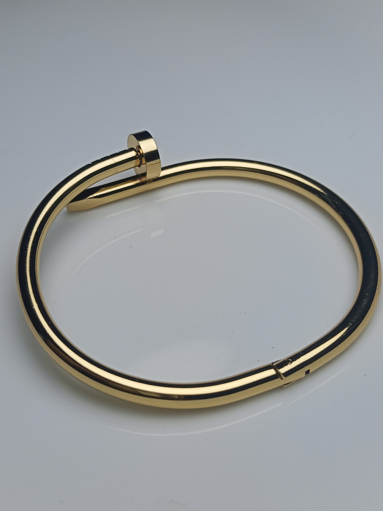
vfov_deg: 46.8
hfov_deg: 36.0
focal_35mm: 40
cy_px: 253
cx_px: 189
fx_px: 590
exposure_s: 1/601
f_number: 1.8
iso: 64
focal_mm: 3.98
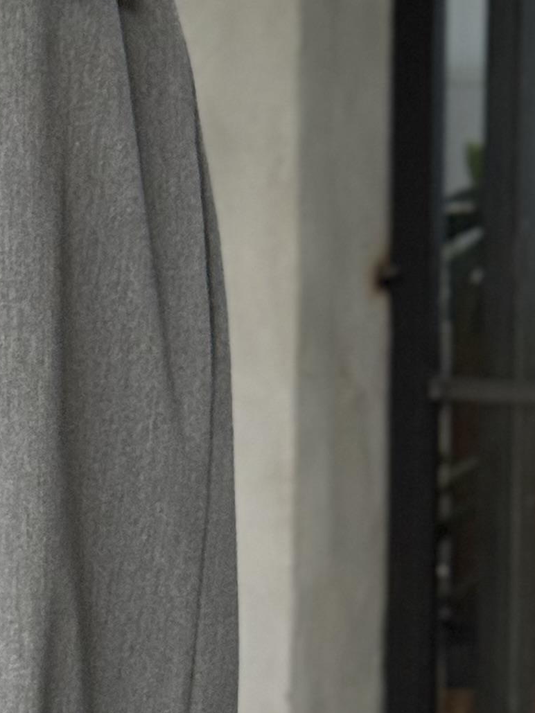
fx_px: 3873
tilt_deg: -2.2
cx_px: -103
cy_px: 310
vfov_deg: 10.5
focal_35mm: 188
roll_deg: -0.6
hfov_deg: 7.8
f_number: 1.78
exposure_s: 1/40
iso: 400
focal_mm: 6.76
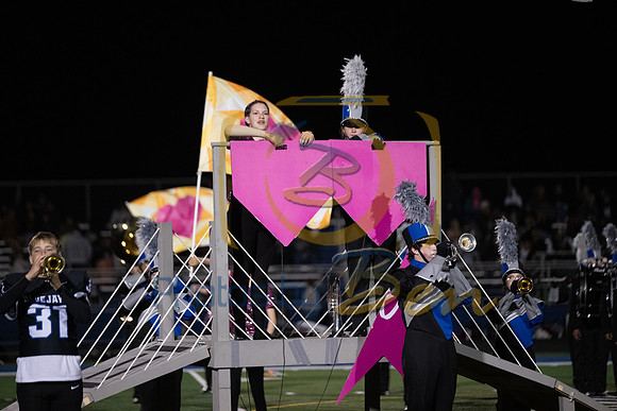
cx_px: 308
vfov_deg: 6.9
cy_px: 206
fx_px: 3428
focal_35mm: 200
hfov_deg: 10.3
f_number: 2.8
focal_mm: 200
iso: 5000
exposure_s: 1/1250
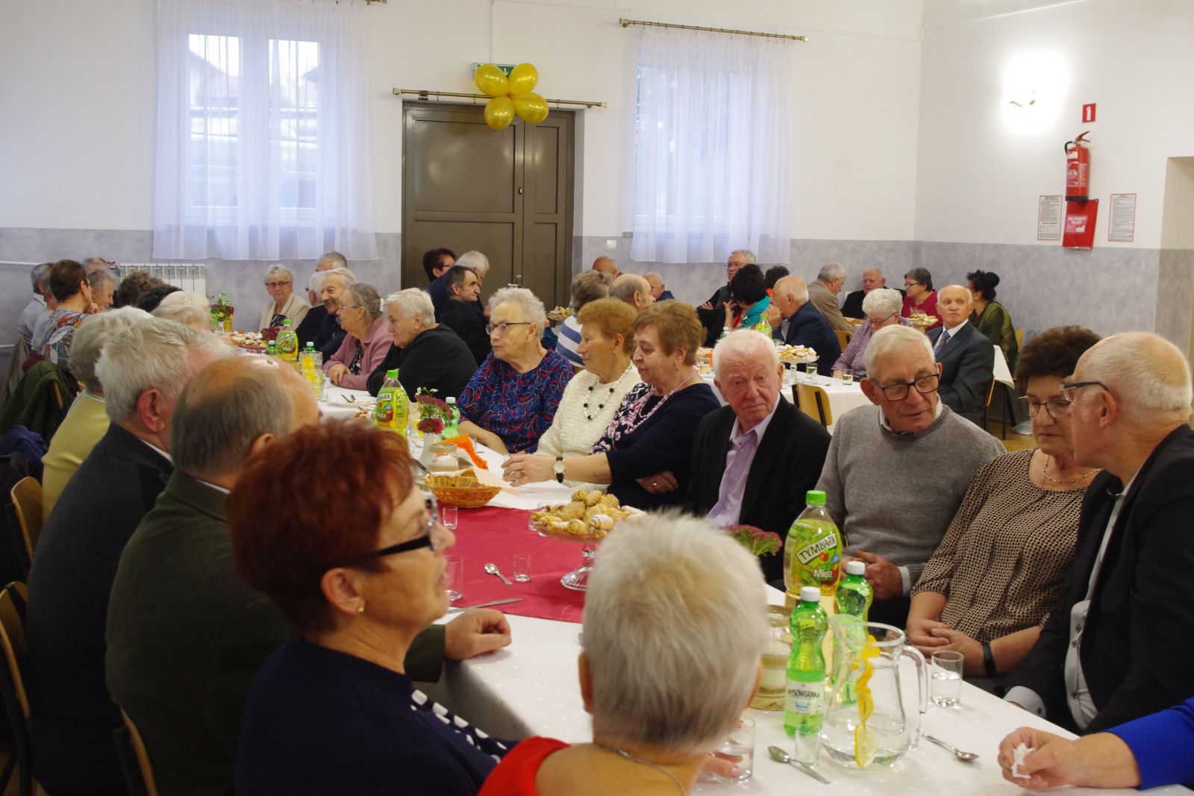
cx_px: 597
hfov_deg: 49.5
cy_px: 398
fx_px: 1294
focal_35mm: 39
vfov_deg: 34.2
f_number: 5.6
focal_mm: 26.25
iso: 1600
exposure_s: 1/45
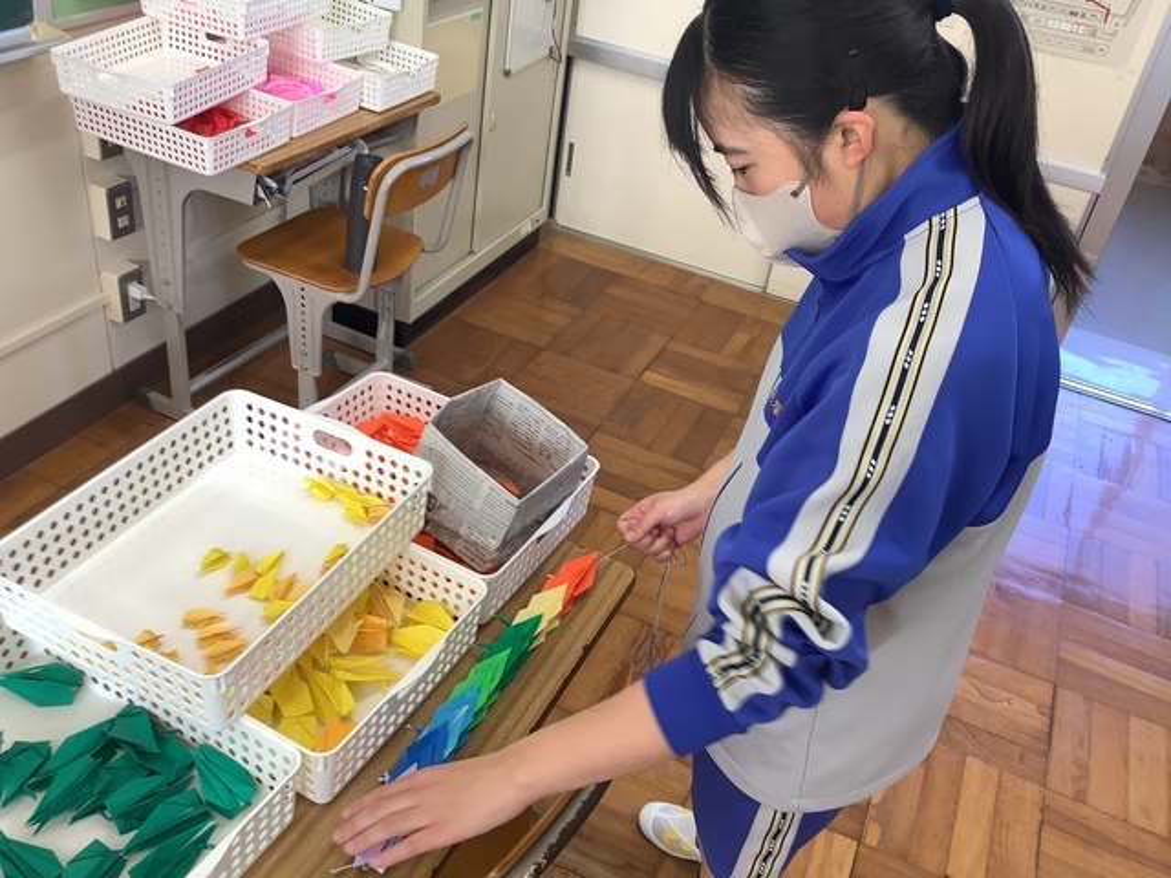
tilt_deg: -35.2
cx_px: 586
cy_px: 439
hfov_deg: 58.4
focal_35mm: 31
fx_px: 1049
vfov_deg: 45.4
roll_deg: -8.7
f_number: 2.4
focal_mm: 3.3
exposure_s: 1/50
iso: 50
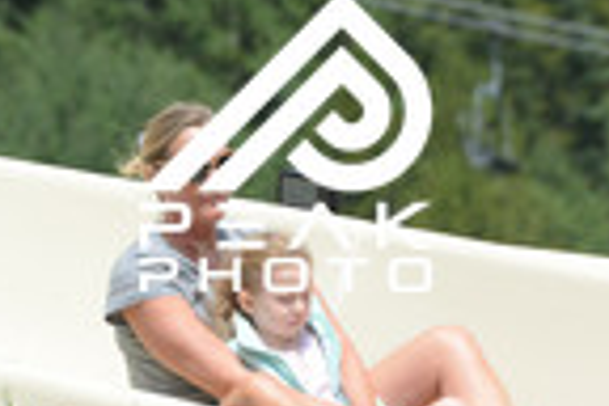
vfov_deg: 2.5
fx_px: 9185
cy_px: 552
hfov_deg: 3.8
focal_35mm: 543
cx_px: 584
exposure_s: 1/1250
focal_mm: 195
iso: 400
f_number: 6.3
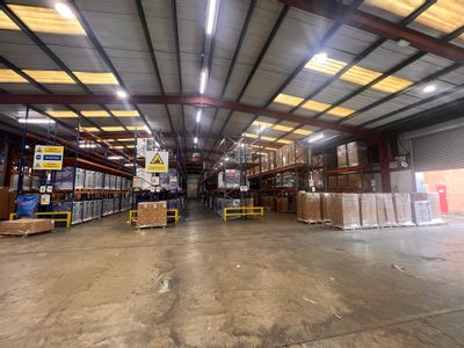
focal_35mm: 13
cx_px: 232
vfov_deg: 89.9
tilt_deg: +6.2
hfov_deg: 106.2
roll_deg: +1.0
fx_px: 174
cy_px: 174
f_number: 1.8
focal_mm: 1.57
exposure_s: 1/78
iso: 250
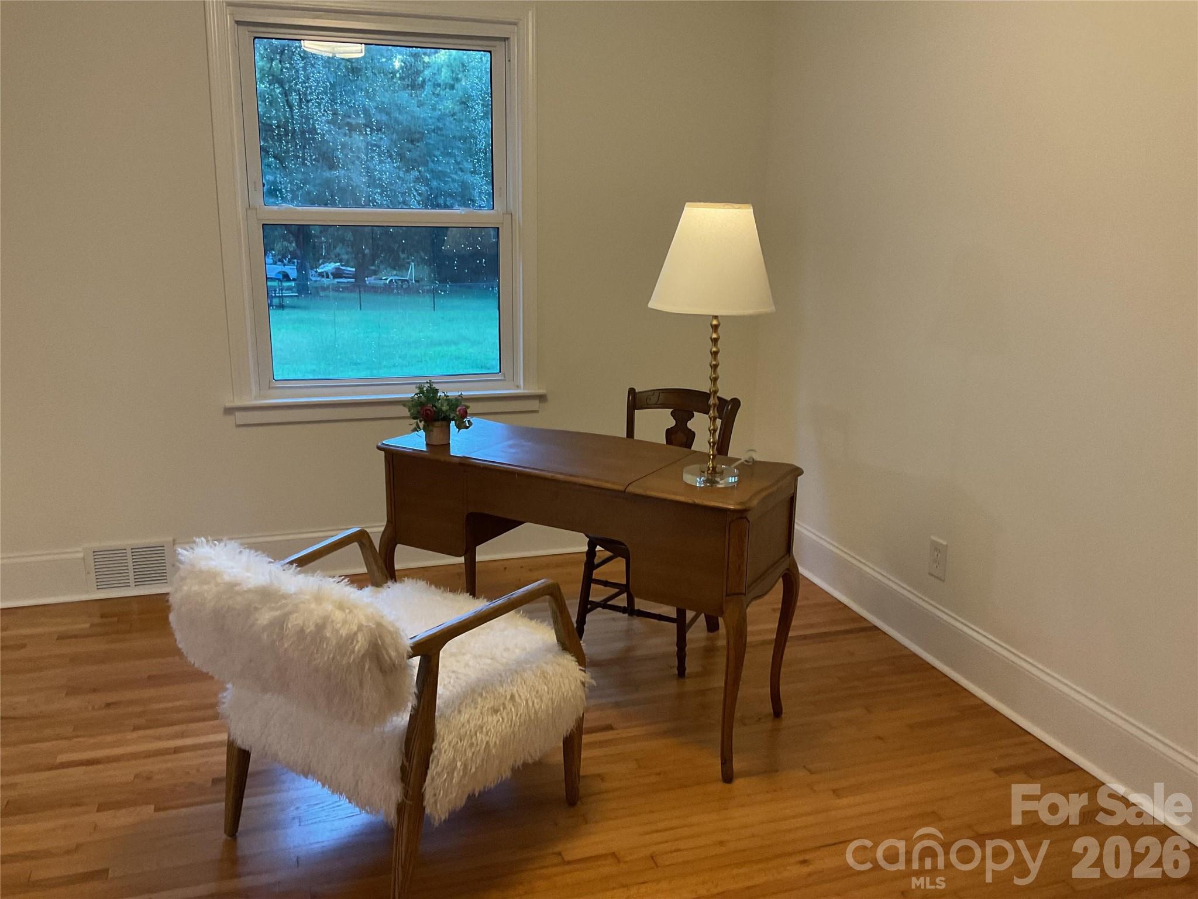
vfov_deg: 48.2
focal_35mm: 29
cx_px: 599
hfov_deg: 61.7
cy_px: 450
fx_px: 1004
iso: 200
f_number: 1.8
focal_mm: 3
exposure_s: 1/60
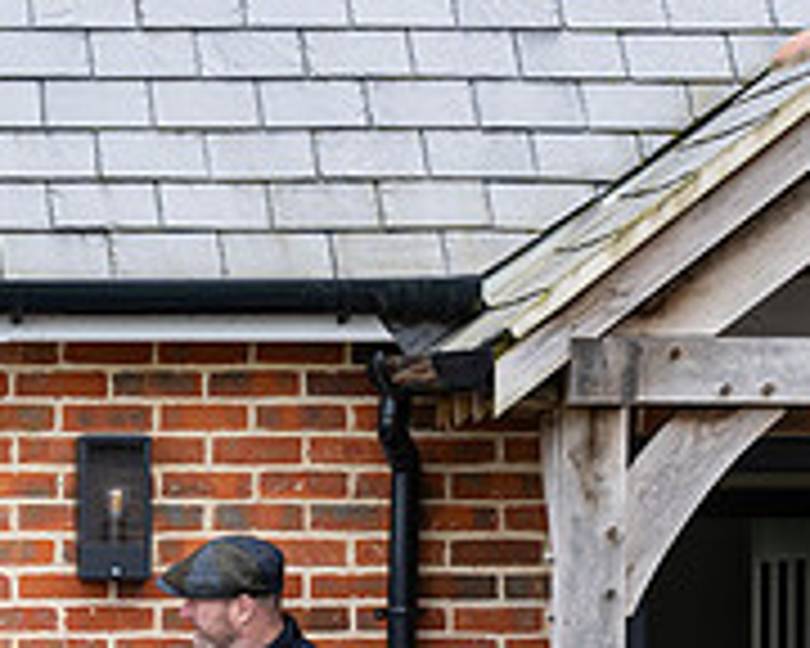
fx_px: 7240
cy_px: 913
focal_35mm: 302
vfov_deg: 5.1
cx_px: 38
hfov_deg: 6.4
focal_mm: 84
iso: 200
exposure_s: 1/320
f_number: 5
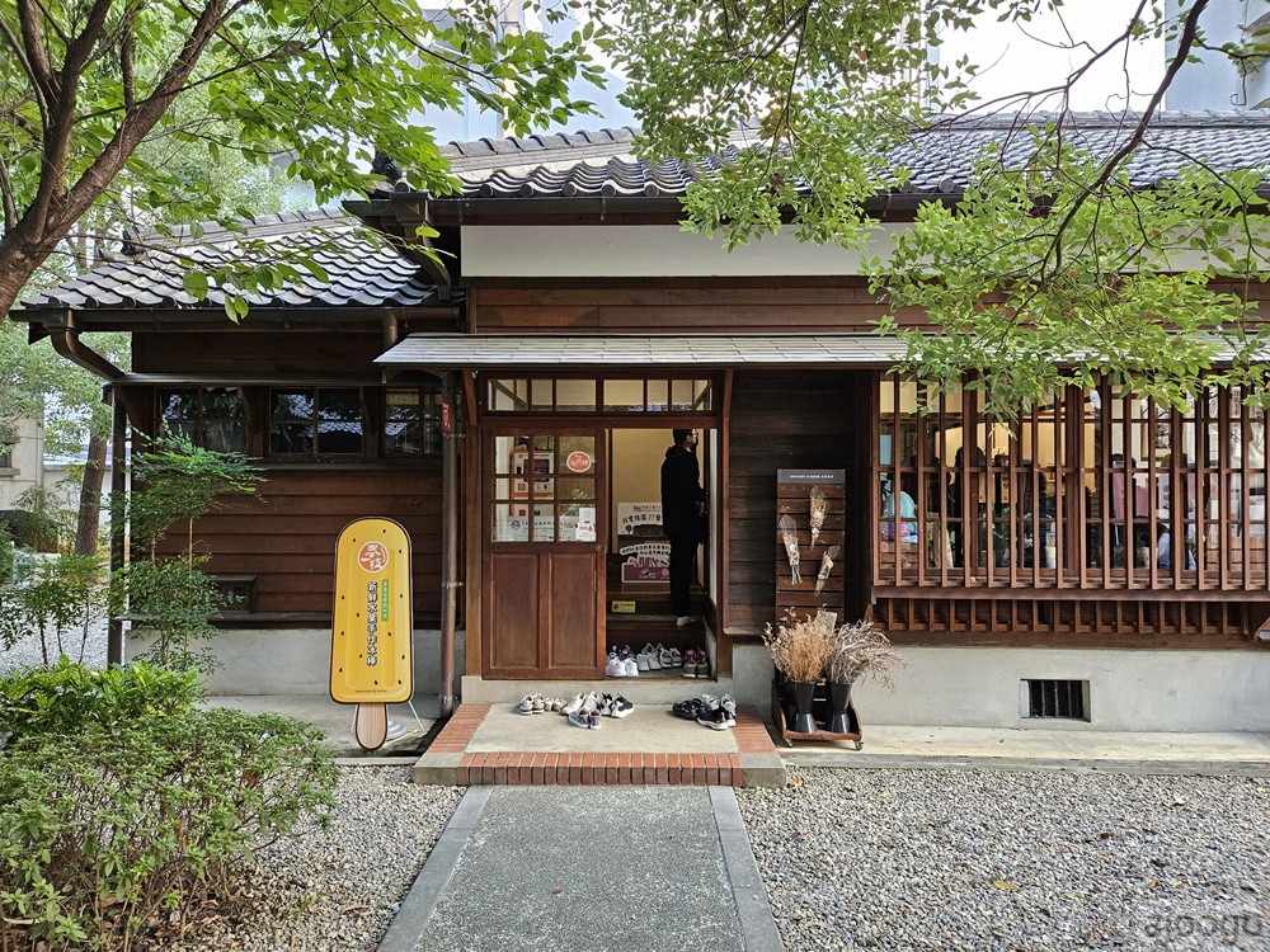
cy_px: 476
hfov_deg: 73.9
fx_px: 844
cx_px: 635
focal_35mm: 23
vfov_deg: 58.9
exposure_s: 1/120
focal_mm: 5.4
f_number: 1.8
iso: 160
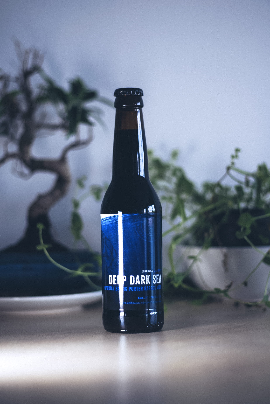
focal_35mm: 75
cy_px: 202
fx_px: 843
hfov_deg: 18.2
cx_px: 135
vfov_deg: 27.0
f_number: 1.8
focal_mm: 50
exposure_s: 1/200
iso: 100
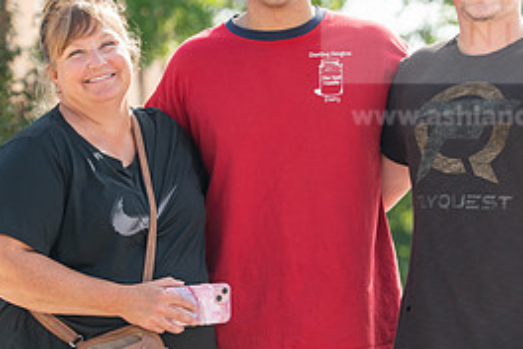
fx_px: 2934
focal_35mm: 202
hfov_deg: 10.2
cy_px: 158
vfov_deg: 6.8
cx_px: 262
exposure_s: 1/320
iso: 100
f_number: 3.5
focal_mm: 92
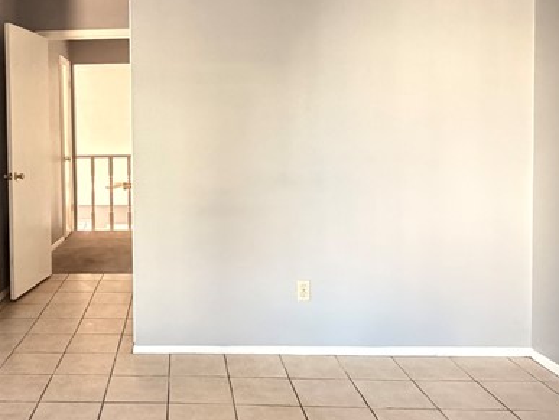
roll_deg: +0.8
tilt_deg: -2.1
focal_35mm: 37
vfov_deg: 38.4
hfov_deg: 48.2
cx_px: 139
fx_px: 598
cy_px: 153
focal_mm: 2.22
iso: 1250
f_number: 2.2
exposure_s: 1/60
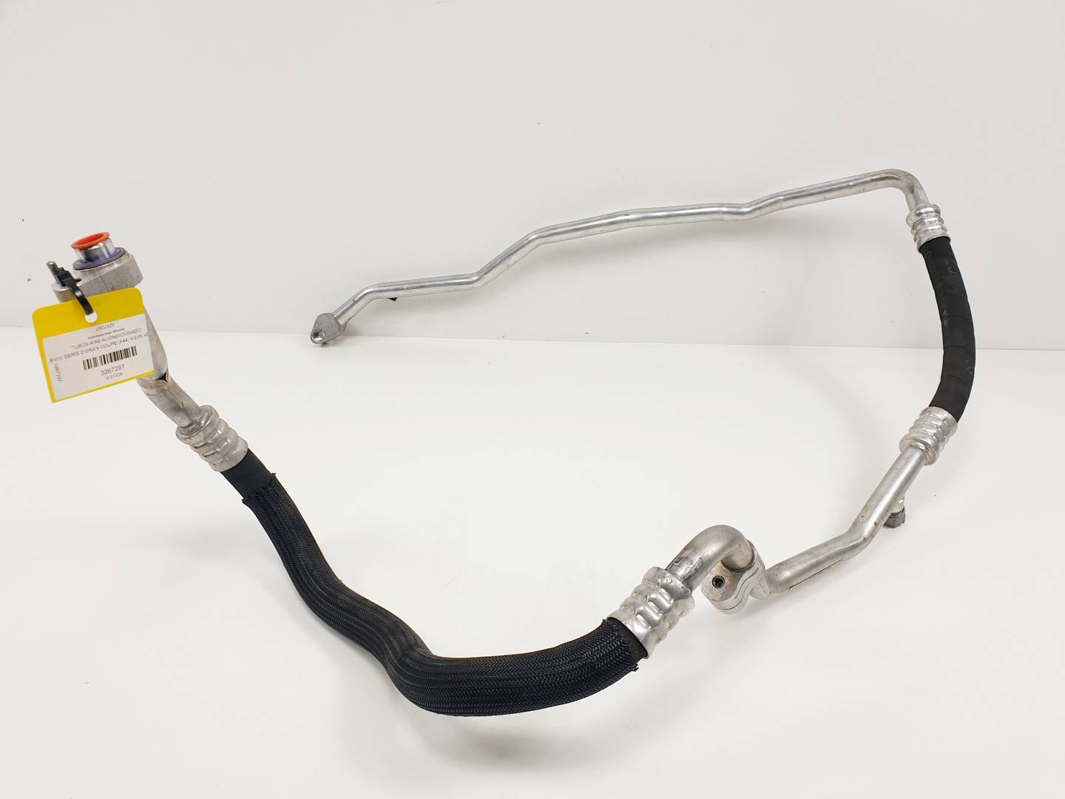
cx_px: 532
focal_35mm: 26
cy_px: 400
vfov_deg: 53.1
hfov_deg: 67.3
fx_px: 800
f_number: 2.4
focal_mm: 4.3
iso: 50
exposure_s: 1/317
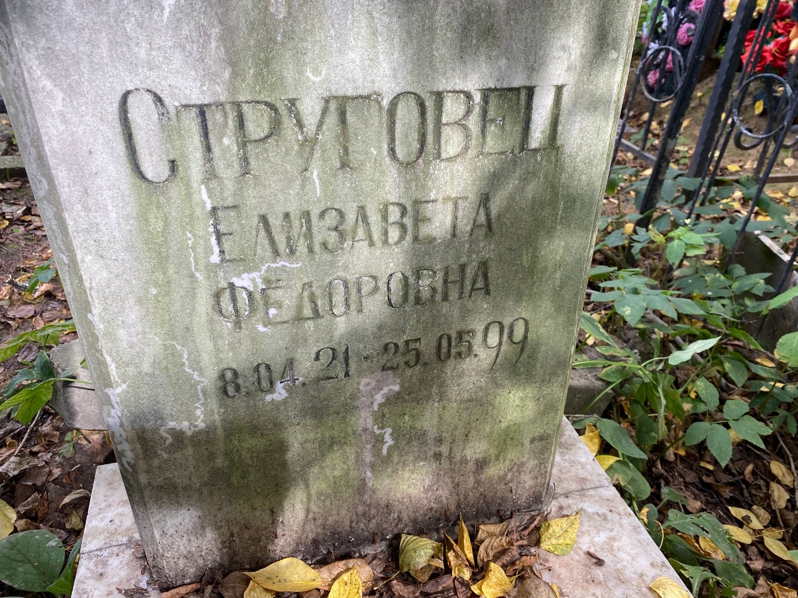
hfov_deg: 67.3
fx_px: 599
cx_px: 399
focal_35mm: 26
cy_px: 299
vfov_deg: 53.1
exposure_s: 1/122
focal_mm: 4.25
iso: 40
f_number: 1.8
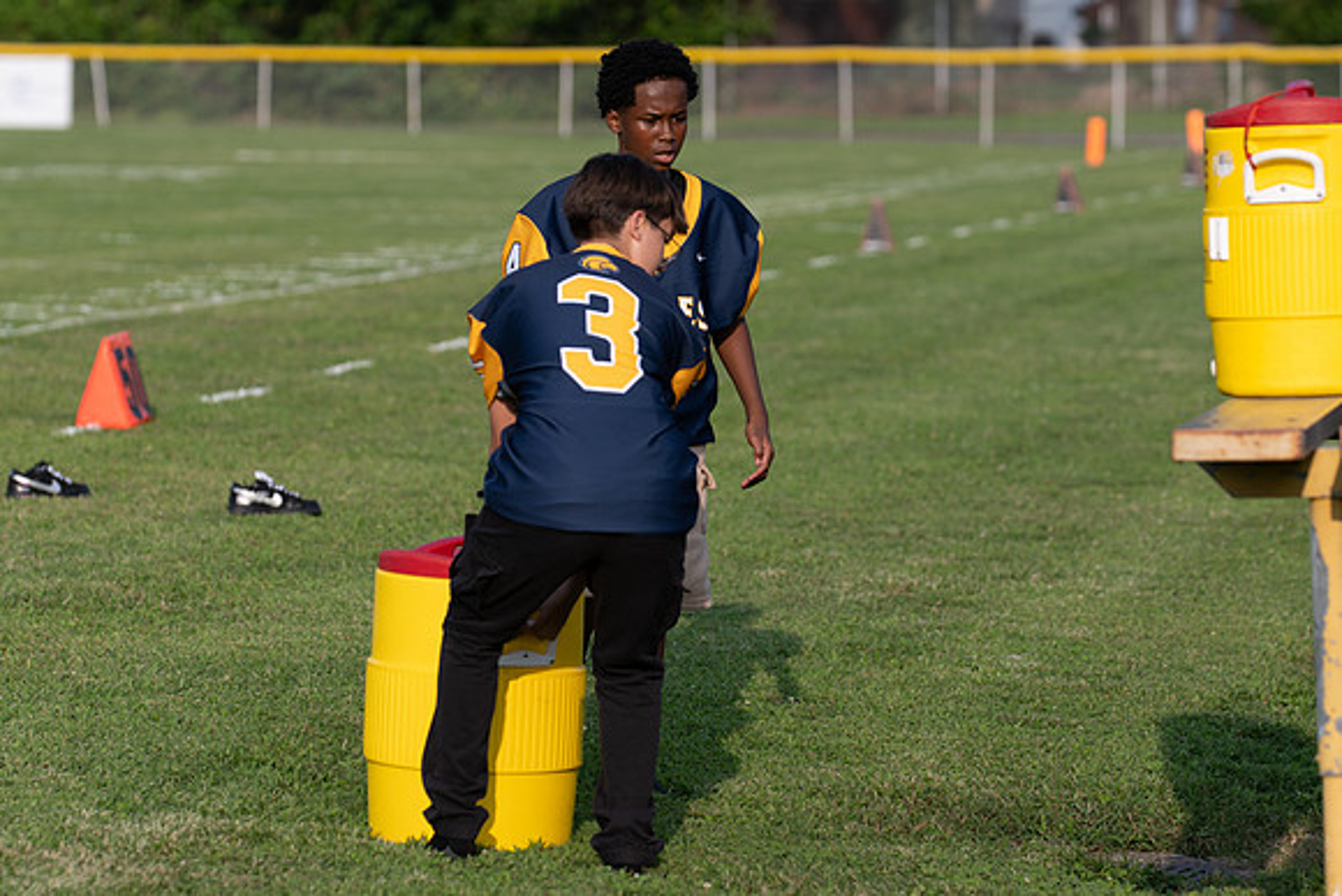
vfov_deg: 7.0
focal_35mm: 198
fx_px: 7365
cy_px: 375
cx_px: 582
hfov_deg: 10.4
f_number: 4.5
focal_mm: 170
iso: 180
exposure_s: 1/1000
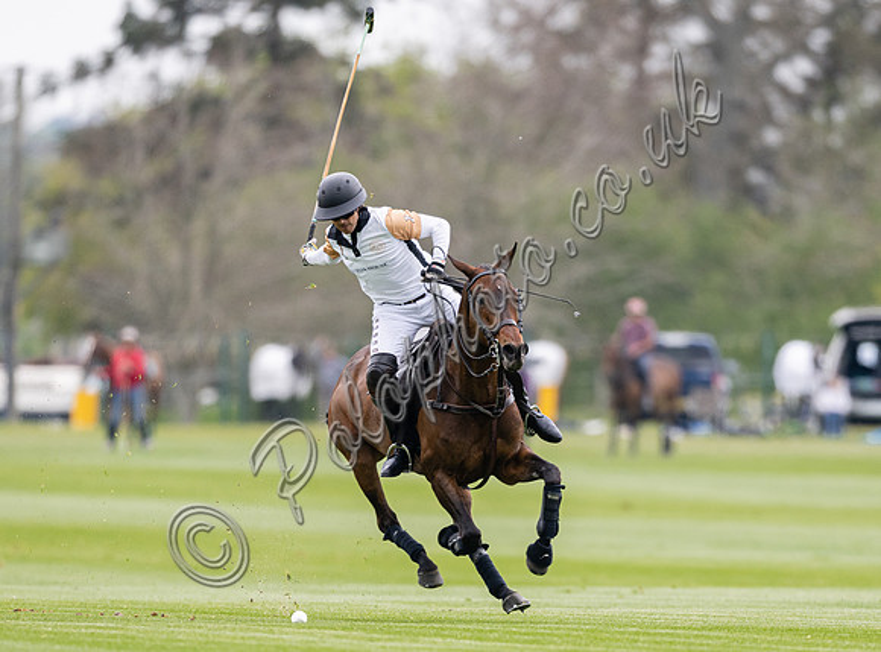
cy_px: 507
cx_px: 487
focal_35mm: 843
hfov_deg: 2.4
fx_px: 21346
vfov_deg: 1.7
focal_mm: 500
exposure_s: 1/1000
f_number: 4
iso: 400
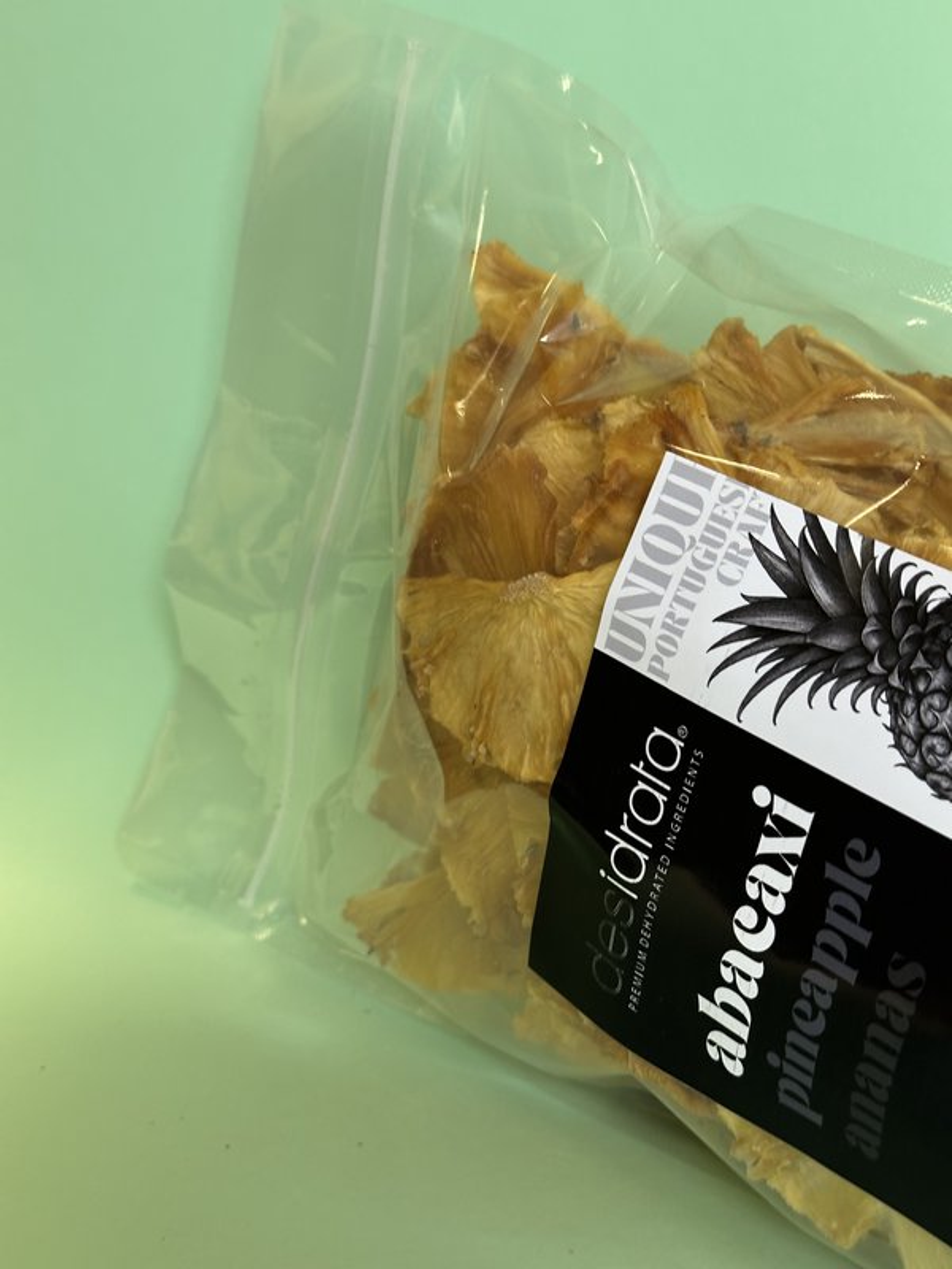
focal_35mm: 48
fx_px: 1760
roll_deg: -1.9
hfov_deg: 30.3
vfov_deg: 39.7
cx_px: 476
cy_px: 634
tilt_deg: -14.8
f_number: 1.78
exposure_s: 1/50
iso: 80
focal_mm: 6.86
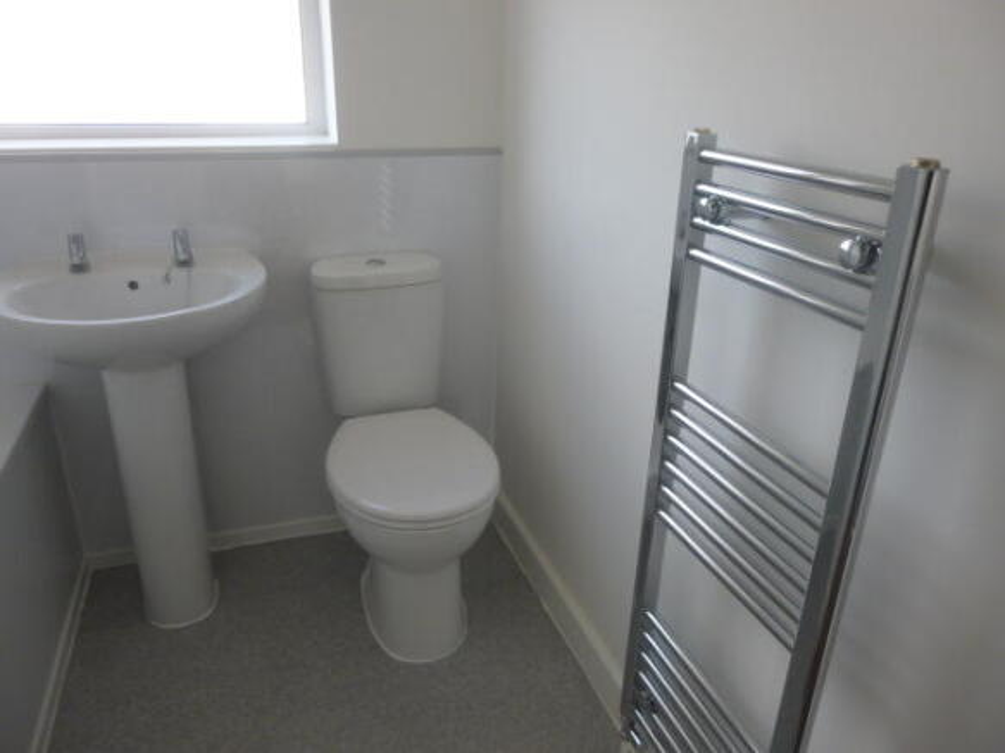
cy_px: 376
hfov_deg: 69.4
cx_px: 502
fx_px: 726
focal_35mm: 25
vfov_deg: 54.9
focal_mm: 4.5
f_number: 3.1
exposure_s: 1/60
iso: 125
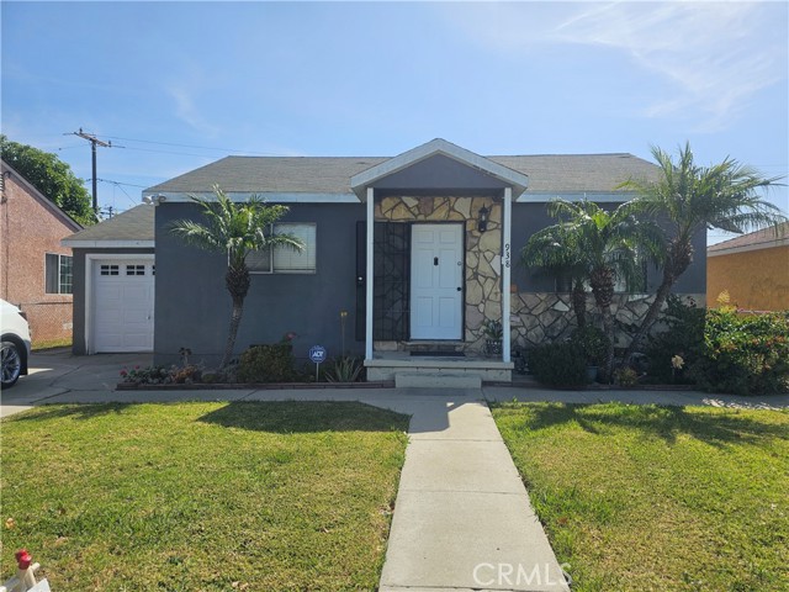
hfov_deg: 73.9
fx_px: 524
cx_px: 394
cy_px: 296
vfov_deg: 58.9
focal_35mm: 23
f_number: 1.7
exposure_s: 1/934
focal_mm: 6.3
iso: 10
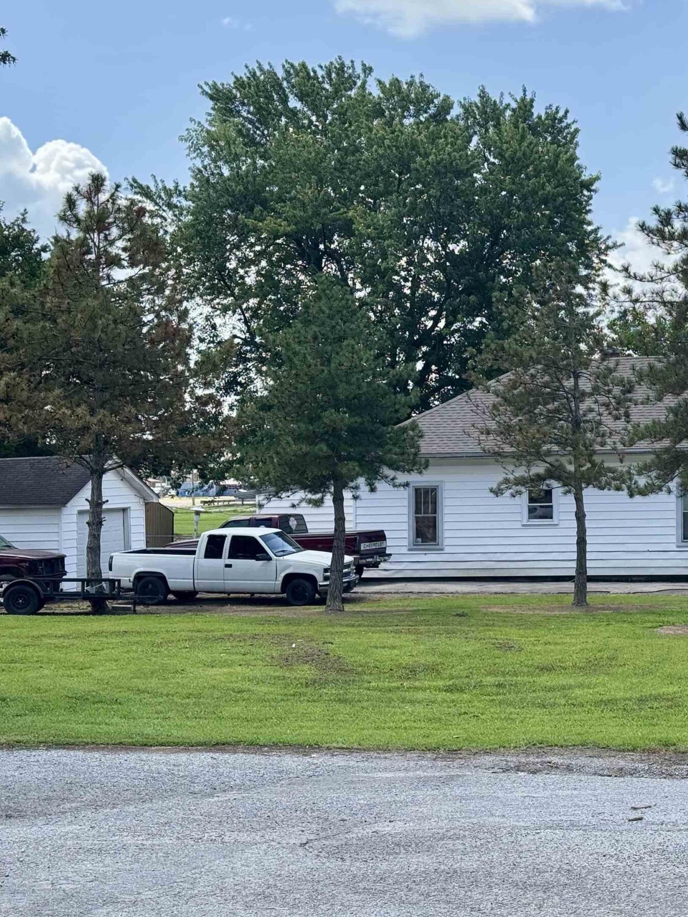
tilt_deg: +0.0
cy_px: 465
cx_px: 623
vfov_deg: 28.6
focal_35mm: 68
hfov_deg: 21.1
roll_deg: +1.9
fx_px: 1802
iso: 64
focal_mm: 6.76
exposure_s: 1/1681
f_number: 1.78
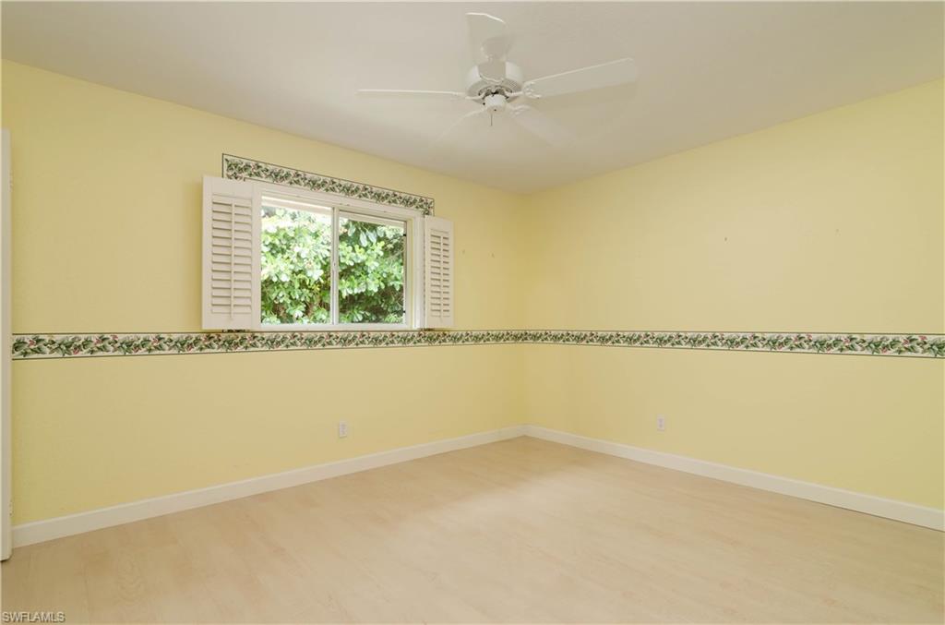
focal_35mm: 16
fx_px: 432
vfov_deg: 71.7
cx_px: 472
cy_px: 312
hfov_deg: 95.1
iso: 200
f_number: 9
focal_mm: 11
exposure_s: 1/2.5
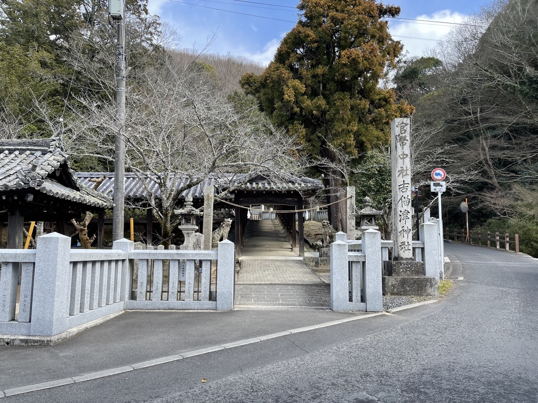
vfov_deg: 53.1
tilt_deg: +3.6
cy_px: 202
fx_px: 404
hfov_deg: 67.3
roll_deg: +1.3
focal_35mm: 26
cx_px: 269
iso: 32
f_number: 1.6
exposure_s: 1/813
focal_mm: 5.1
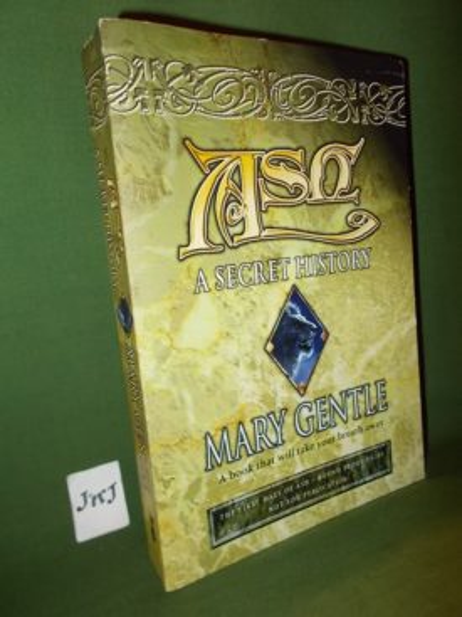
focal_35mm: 26
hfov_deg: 53.0
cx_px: 231
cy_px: 308
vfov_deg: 67.3
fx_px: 463
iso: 200
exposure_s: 1/25
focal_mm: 4.6
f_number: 3.2
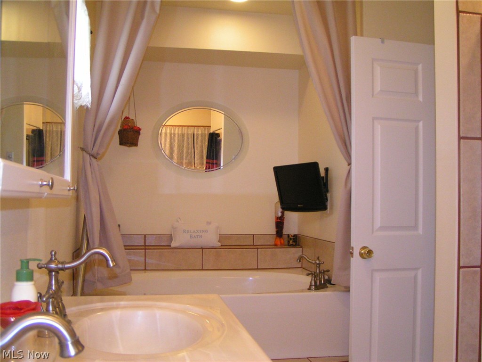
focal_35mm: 38
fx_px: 529
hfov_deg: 49.0
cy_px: 181
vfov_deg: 37.7
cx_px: 241
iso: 200
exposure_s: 1/40
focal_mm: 5.8
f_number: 2.8
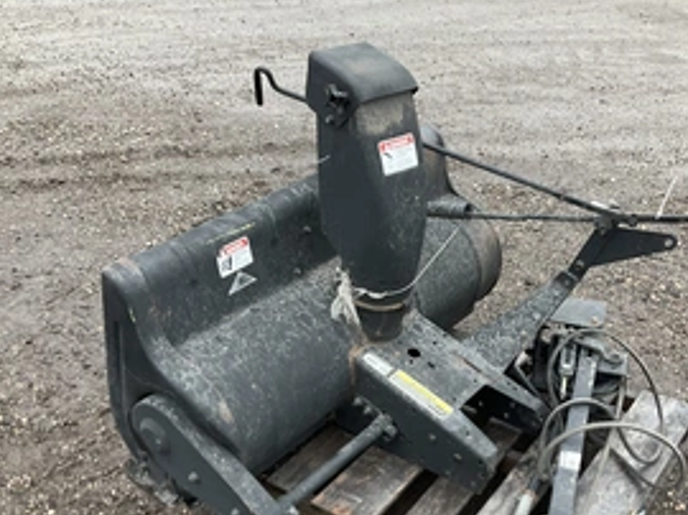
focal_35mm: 43
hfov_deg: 43.8
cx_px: 385
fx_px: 854
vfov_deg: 33.1
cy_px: 367
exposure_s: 1/122
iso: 20
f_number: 1.8
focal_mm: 3
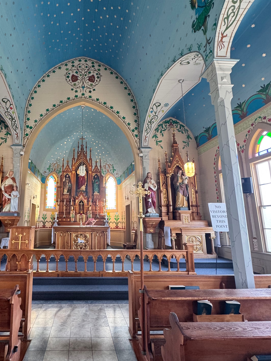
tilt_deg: +11.7
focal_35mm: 20
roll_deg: +0.3
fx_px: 209
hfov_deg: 64.1
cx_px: 88
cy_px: 183
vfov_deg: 81.7
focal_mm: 2.22
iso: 250
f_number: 2.2
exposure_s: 1/120
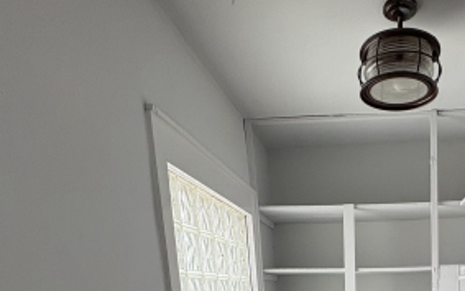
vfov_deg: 29.3
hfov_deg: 52.6
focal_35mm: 35
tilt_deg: -10.4
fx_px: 444
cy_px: 378
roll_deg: +0.9
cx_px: 354
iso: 80
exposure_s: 1/99
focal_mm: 2.22
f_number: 2.2
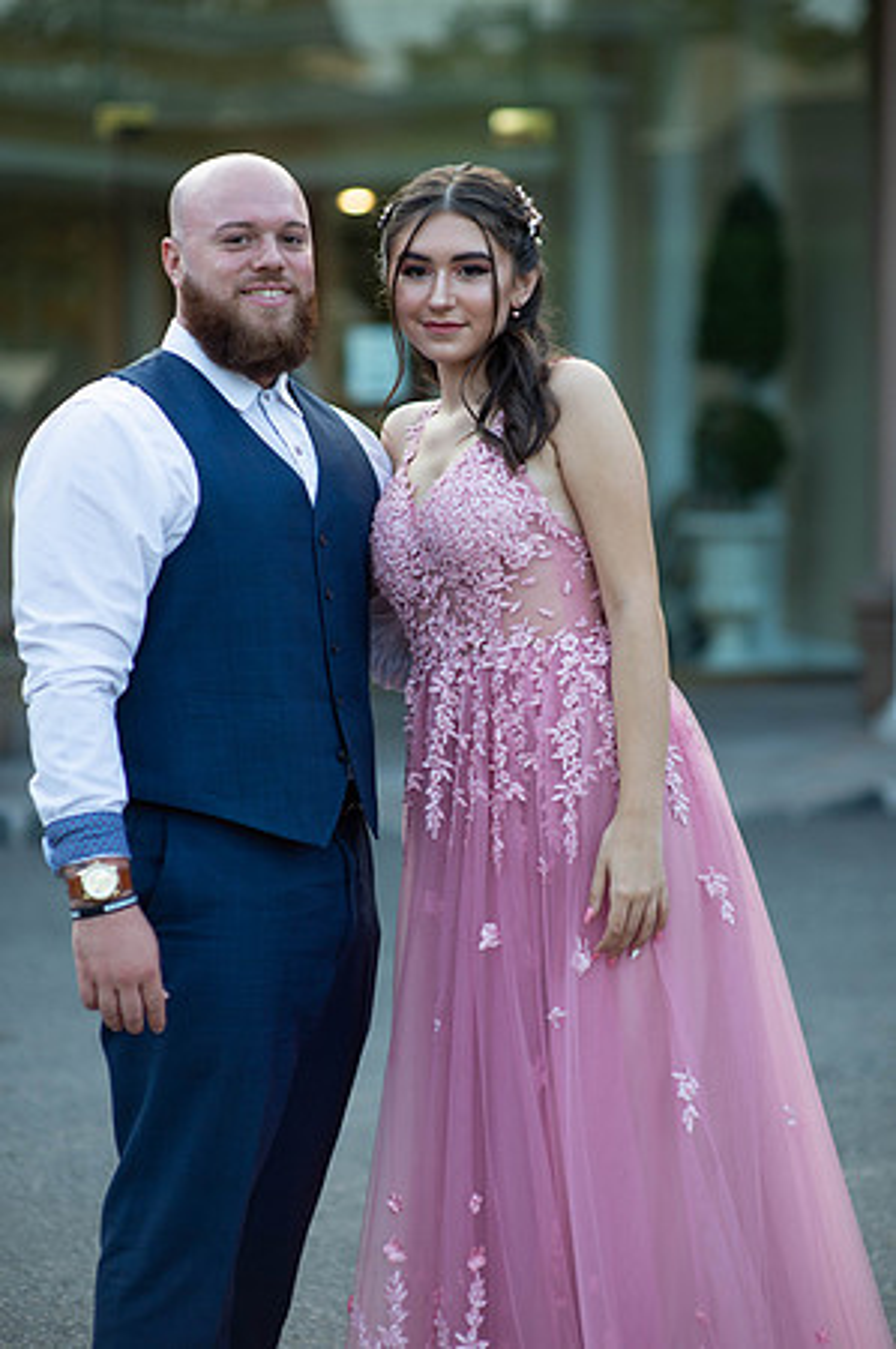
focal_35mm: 85
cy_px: 674
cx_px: 448
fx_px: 3180
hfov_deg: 16.0
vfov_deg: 23.9
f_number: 2
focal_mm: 85
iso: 250
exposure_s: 1/800
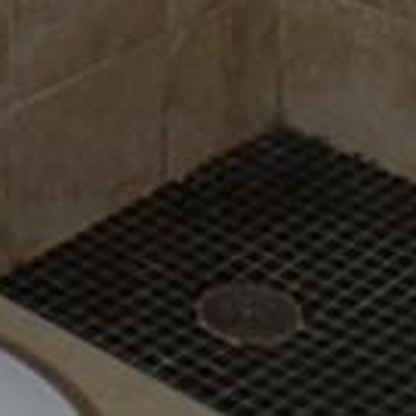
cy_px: -484
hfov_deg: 7.6
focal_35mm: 227
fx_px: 3086
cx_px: -159
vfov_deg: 7.3
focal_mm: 20
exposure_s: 1/125
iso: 100
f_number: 4
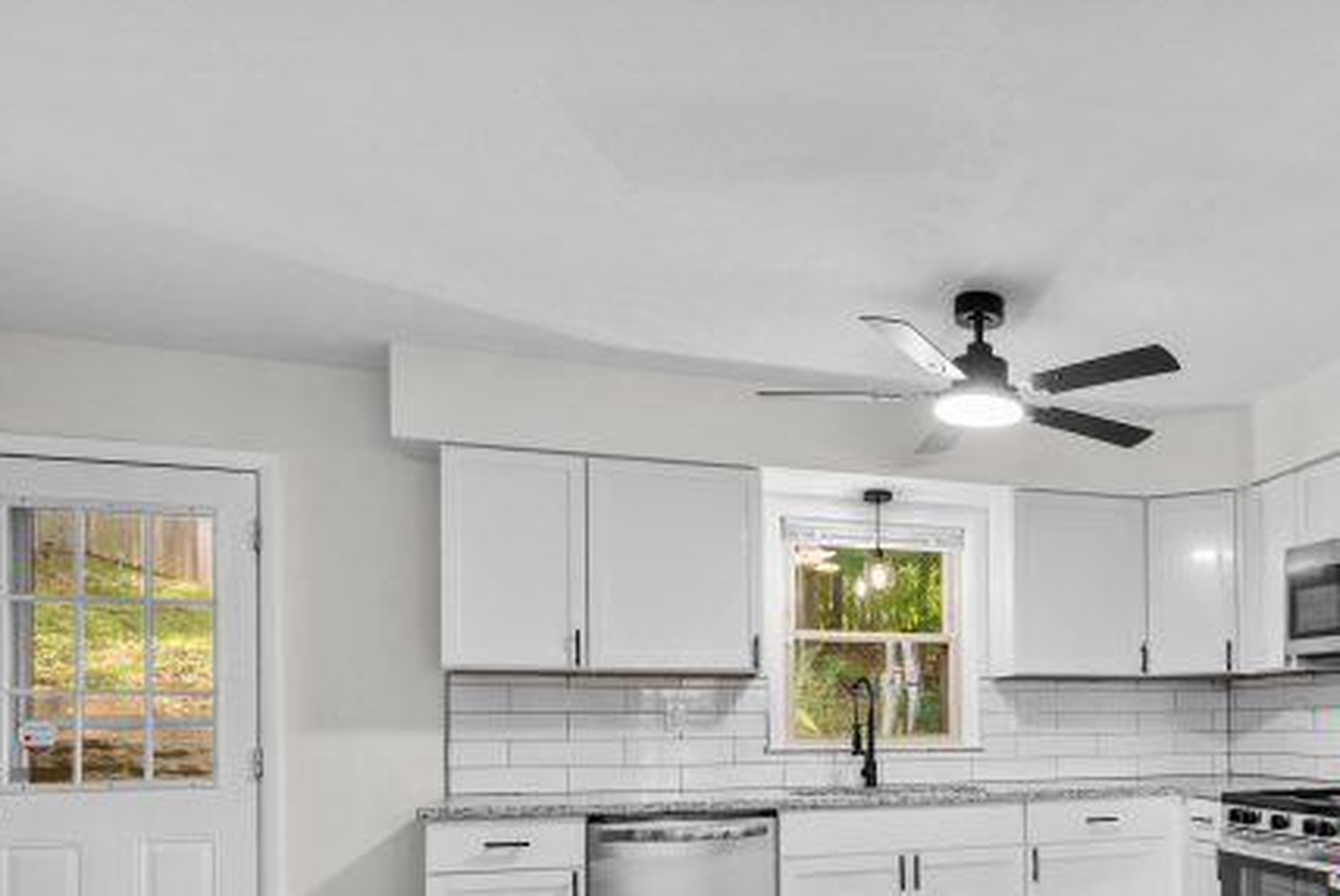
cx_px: 1035
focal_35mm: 28
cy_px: 736
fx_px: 1043
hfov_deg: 61.1
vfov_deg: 43.9
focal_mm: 16
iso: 400
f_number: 11
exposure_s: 1/1.25
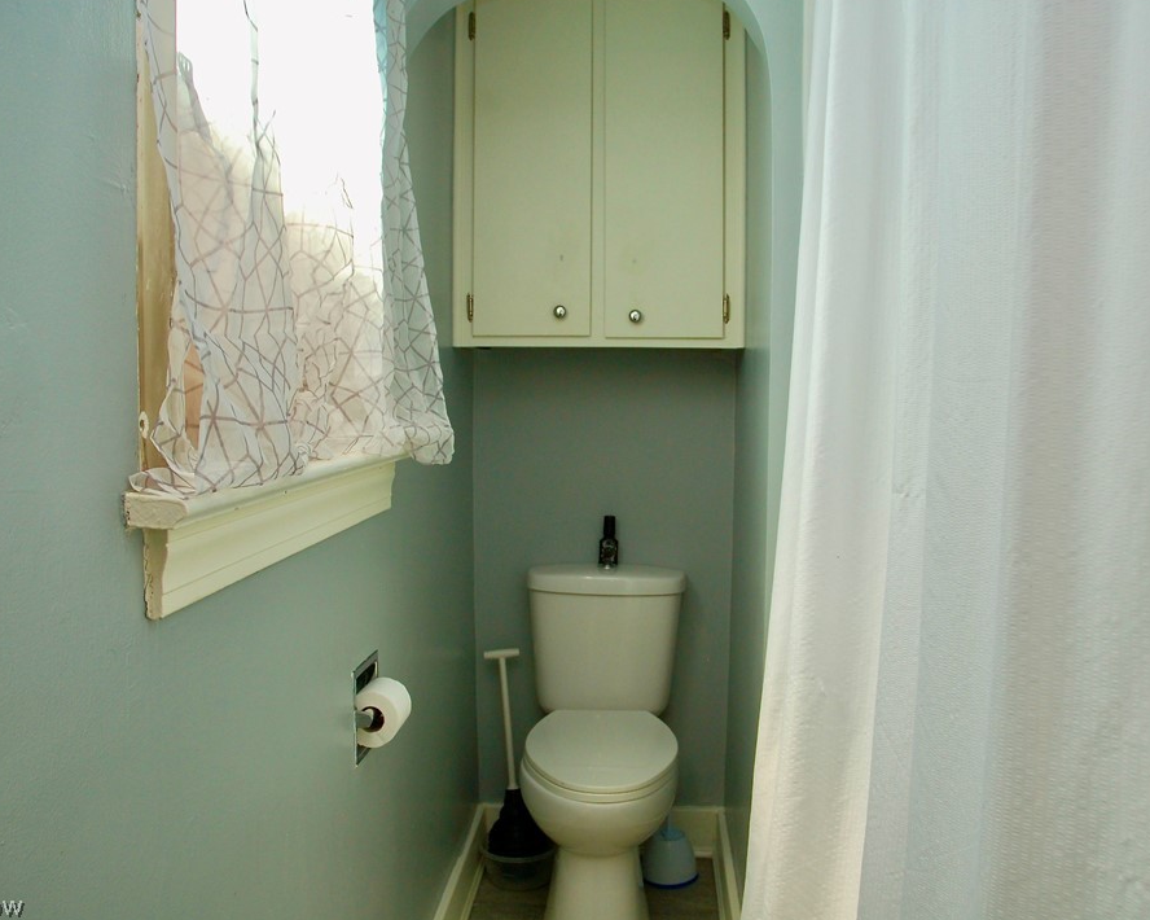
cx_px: 596
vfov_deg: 47.1
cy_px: 459
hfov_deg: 57.2
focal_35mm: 31
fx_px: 1055
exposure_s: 1/125
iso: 400
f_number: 5.6
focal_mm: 18
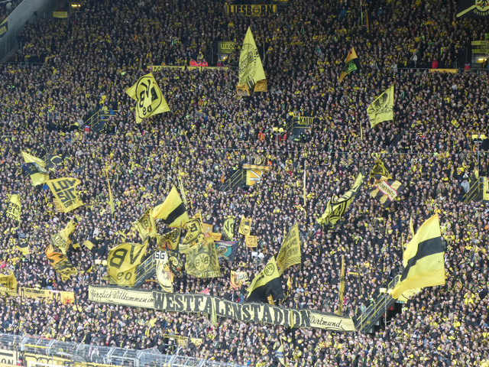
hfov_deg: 15.9
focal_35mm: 124
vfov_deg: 12.0
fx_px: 1752
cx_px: 244
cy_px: 184
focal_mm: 22.3
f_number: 5.2
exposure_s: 1/80
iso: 250
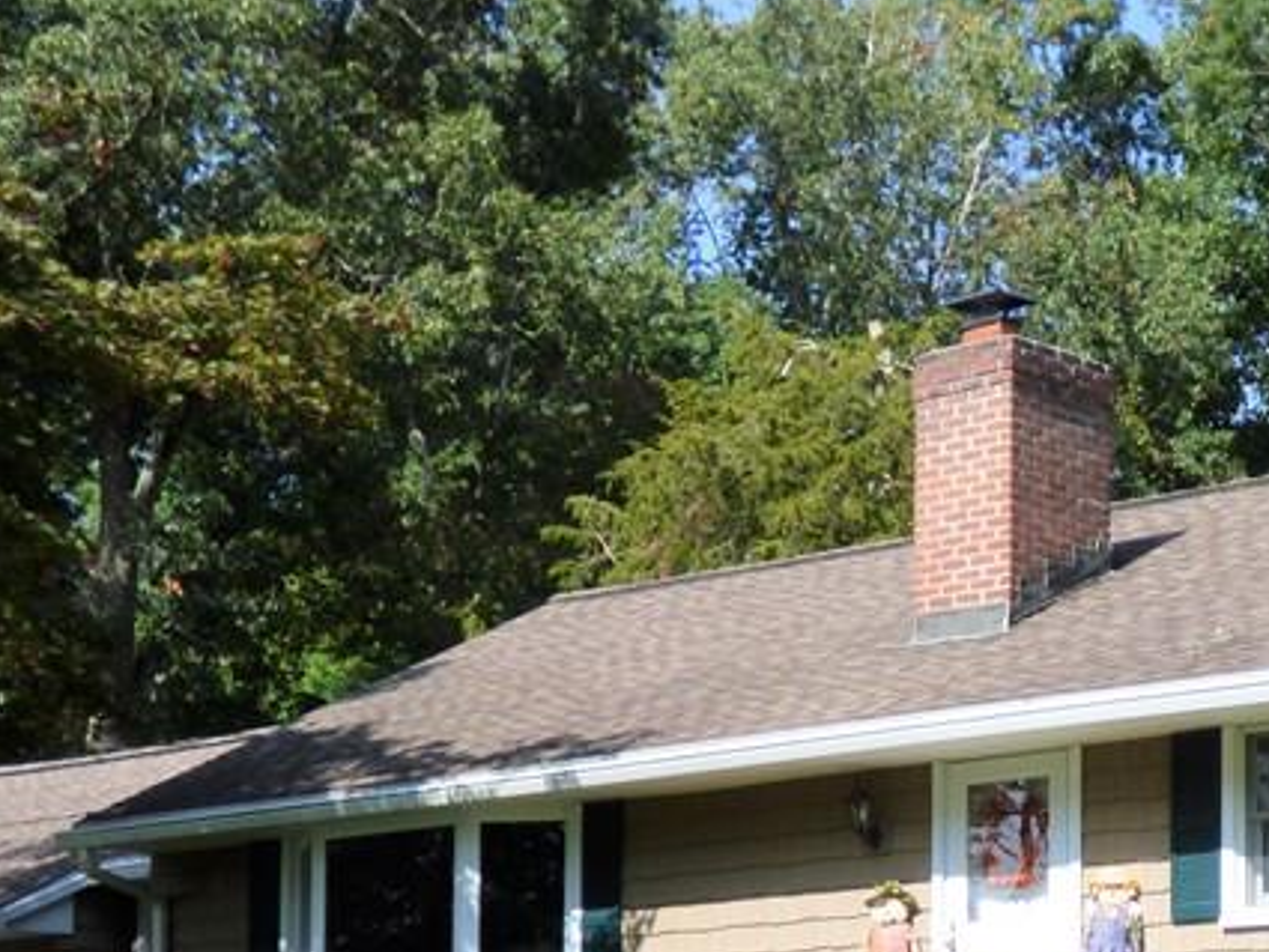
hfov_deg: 20.6
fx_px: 3447
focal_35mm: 94
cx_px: 1042
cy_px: 1047
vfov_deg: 15.3
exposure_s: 1/640
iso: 100
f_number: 3.5
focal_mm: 6.8
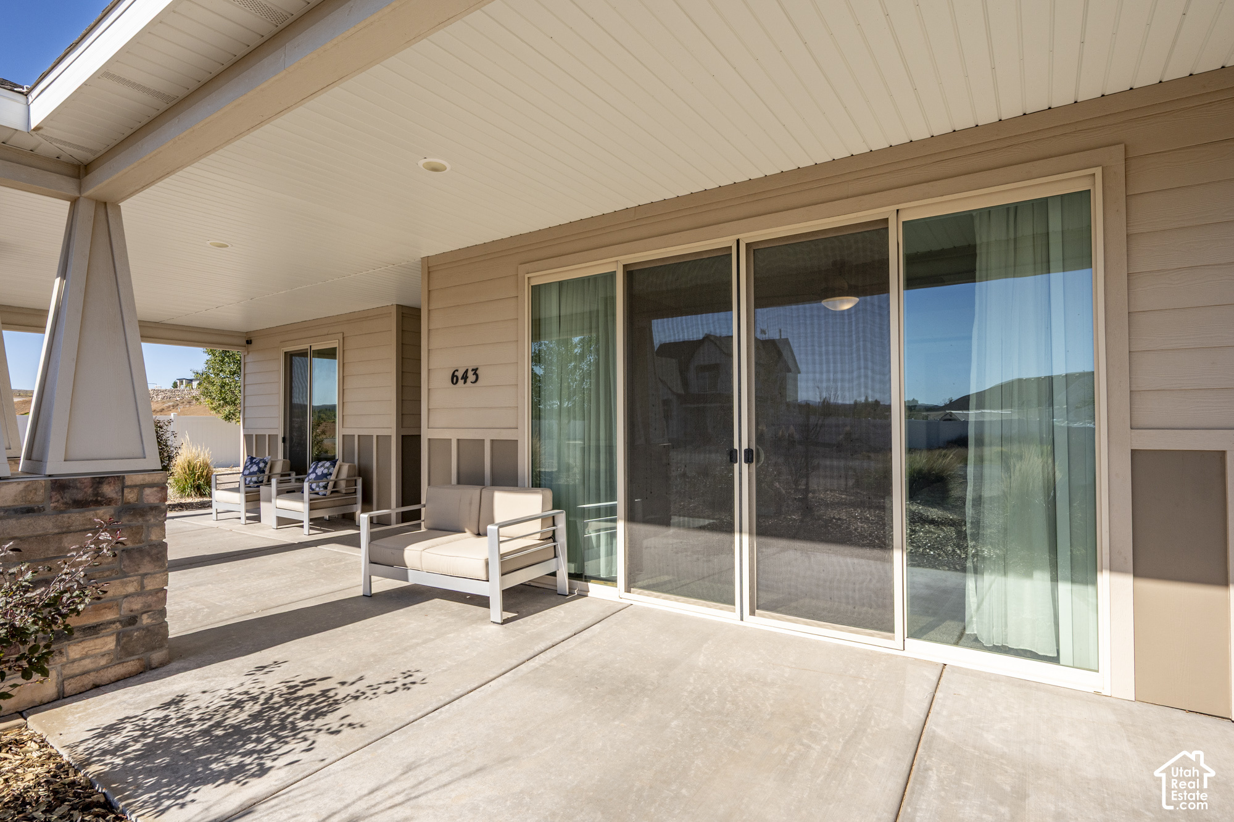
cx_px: 617
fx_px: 617
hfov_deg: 90.0
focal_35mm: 18
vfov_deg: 67.3
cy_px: 411
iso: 320
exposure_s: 1/500
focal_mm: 18
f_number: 10
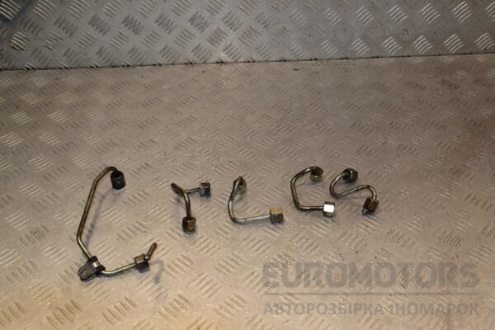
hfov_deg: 49.6
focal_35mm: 39
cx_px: 248
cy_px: 165
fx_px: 536
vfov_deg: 34.2
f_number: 8
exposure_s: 1/200
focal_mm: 26
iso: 800
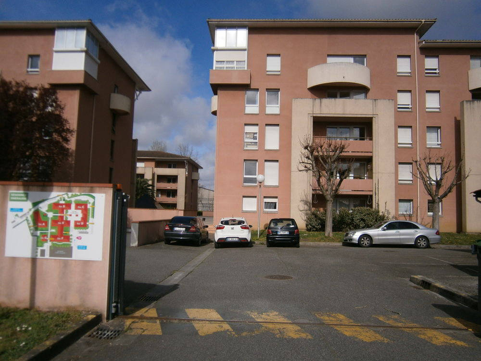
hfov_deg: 67.3
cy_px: 180
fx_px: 361
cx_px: 240
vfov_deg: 53.1
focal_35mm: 26
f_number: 8
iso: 80
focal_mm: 4.7
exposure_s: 1/400
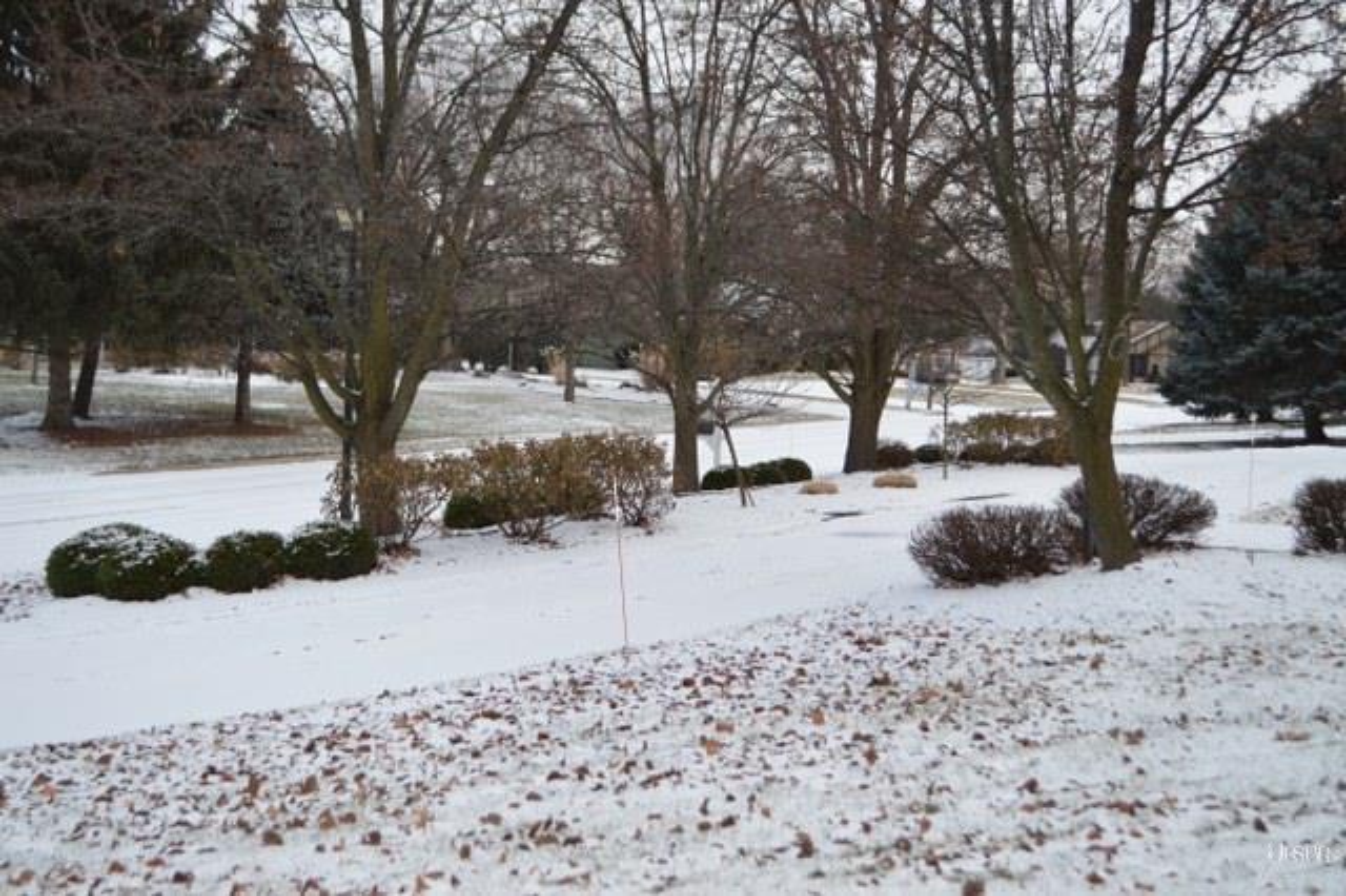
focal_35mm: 45
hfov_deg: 43.6
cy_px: 448
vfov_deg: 29.8
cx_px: 673
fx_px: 1682
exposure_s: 1/125
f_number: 4.5
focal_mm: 30
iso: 180
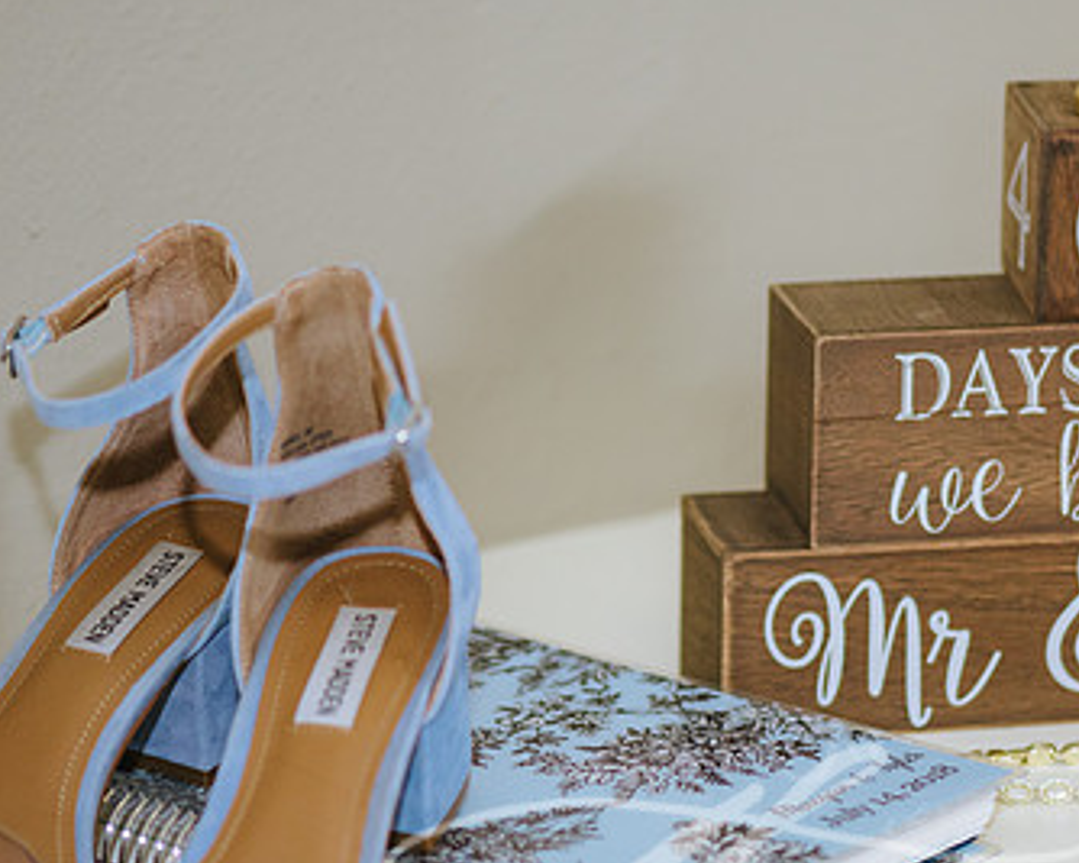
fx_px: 5746
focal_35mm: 180
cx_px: 675
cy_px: 562
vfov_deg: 8.6
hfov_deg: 10.7
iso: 500
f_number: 3
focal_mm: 105
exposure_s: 1/160
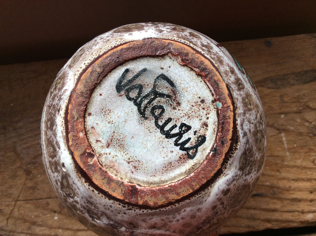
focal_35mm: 32
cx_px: 158
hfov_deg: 56.9
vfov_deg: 44.1
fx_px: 292
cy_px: 118
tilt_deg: -79.4
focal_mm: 3.3
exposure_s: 1/100
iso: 40
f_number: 2.4
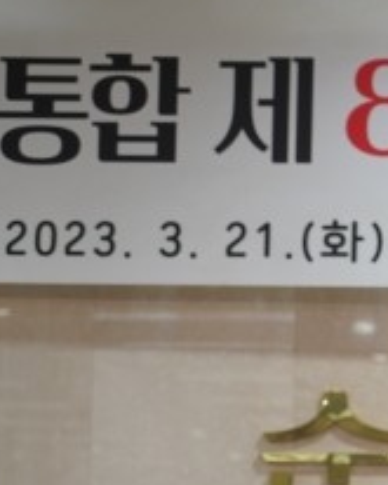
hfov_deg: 6.4
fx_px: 3428
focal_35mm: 239
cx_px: 550
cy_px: 371
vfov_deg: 8.1
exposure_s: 1/160
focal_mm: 105
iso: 400
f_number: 4
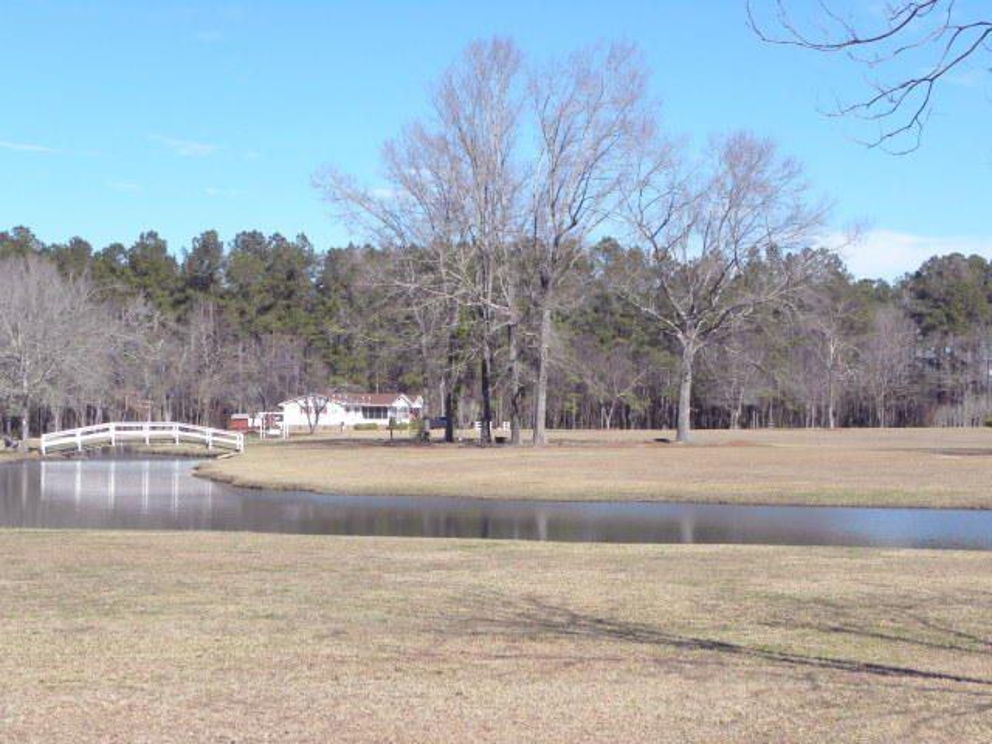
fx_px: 1891
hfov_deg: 29.4
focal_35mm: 66
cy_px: 372
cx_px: 496
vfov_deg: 22.3
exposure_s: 1/294
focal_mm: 11.8
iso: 64
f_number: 5
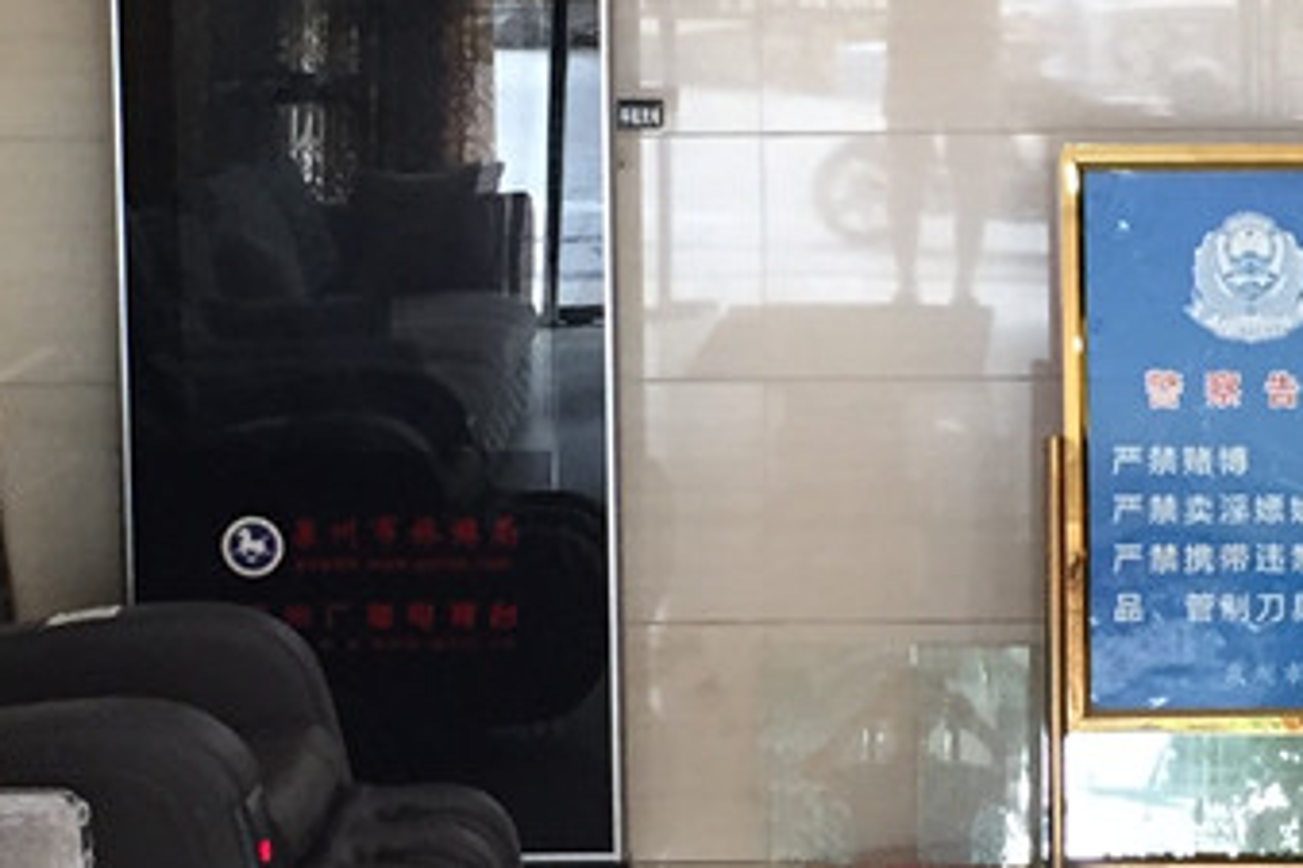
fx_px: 4413
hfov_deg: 16.8
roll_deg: -0.5
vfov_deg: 11.2
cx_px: 837
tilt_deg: -6.9
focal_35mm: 122
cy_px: 330
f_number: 2.2
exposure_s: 1/33
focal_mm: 4.15
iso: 160
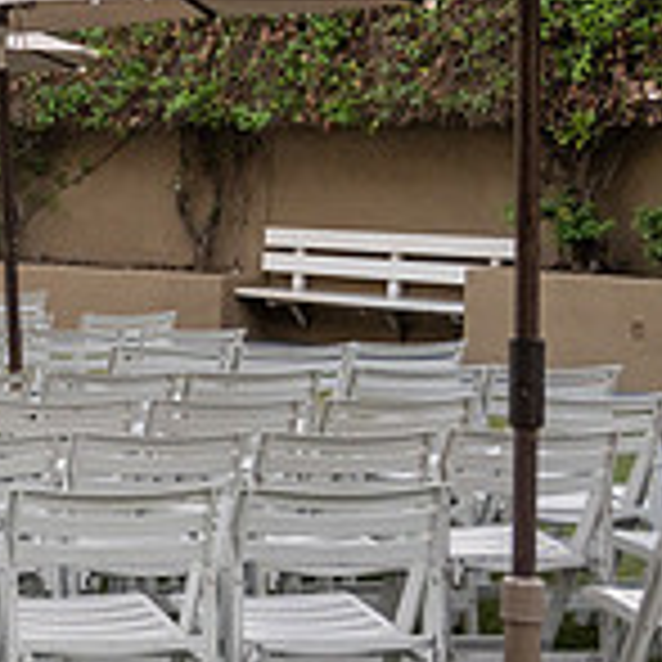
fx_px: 2099
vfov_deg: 17.9
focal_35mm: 97
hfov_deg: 14.6
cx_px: -696
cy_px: 221
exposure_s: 1/250
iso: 500
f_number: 2.8
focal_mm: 27
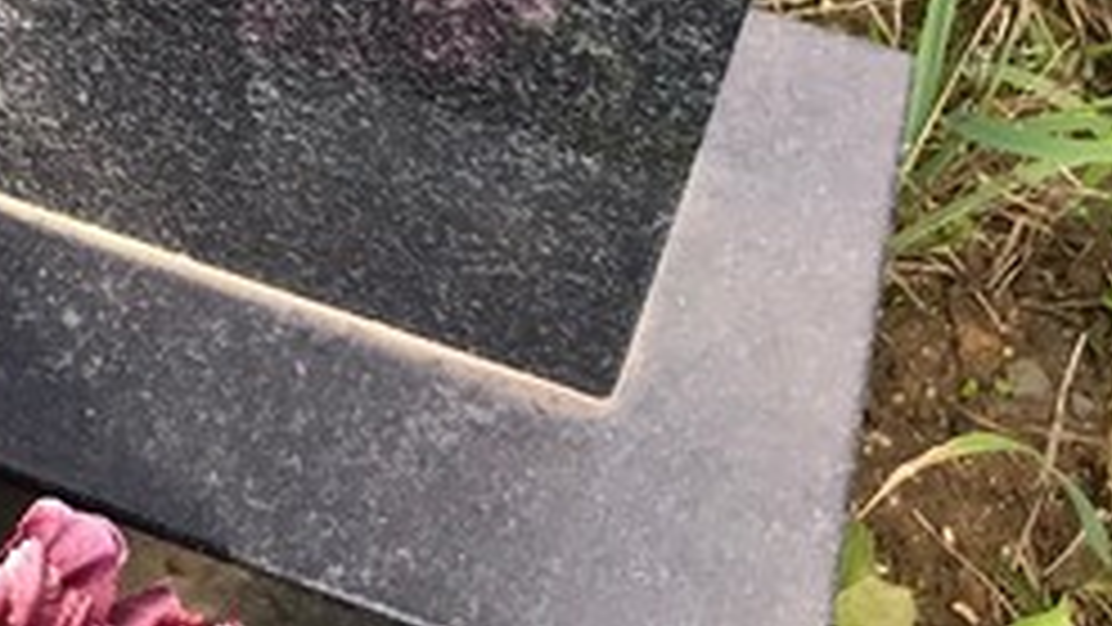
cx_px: -284
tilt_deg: -48.7
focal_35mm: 99
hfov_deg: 20.0
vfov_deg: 10.9
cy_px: -721
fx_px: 2919
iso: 20
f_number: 1.8
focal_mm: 3.99
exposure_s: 1/153
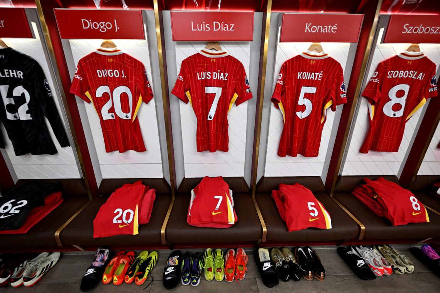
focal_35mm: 14
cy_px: 146
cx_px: 220
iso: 2000
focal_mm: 14
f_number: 2.8
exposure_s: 1/500
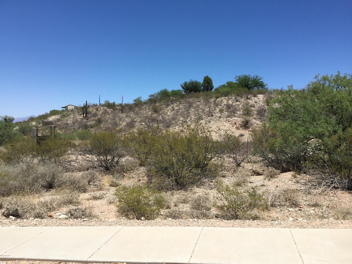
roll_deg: -1.3
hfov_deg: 58.4
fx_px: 315
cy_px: 132
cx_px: 176
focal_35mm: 31
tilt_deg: -1.8
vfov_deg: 45.4
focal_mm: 3.3
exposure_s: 1/1988
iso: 25
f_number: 2.4
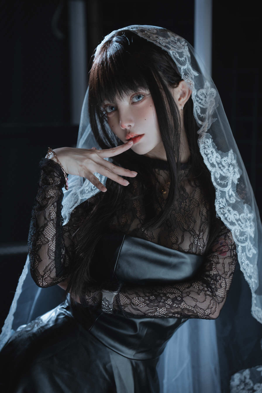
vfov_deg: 23.9
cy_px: 196
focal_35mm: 85
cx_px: 131
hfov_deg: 16.1
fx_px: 928
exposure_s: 1/200
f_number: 2.8
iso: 640
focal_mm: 85
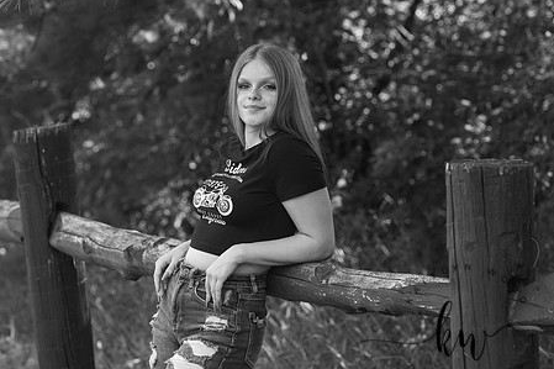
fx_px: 2384
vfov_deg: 8.8
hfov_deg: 13.2
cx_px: 220
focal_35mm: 155
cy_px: 174
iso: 400
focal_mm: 120
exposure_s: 1/250
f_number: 4.5
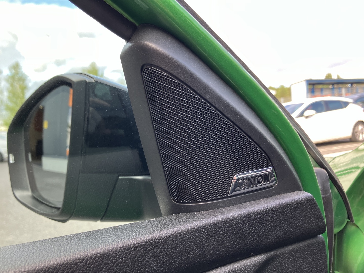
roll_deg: +3.9
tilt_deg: -1.4
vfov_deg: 49.7
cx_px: 182
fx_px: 294
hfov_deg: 63.4
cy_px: 136
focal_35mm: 28
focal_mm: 3.99
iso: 25
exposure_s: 1/121
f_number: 1.8
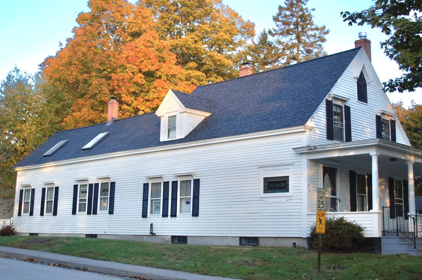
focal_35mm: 50
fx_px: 586
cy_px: 130
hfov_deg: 39.6
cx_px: 218
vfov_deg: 26.9
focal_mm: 28
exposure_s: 1/100
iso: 200
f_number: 5
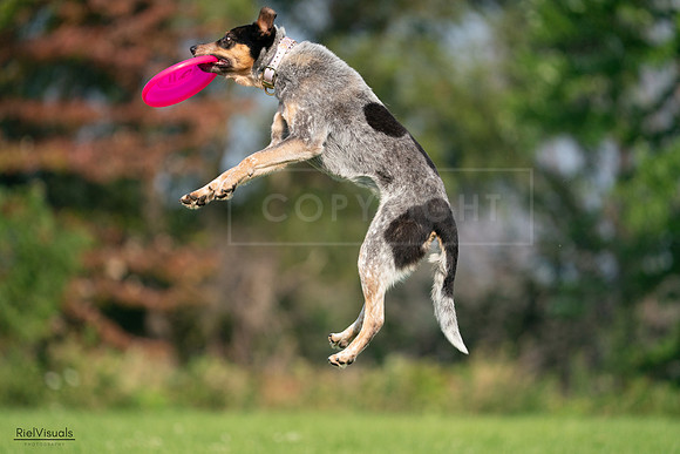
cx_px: 340
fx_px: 7916
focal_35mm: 419
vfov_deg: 3.3
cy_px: 227
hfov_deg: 4.9
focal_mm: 419
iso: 1250
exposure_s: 1/4000
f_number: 6.3
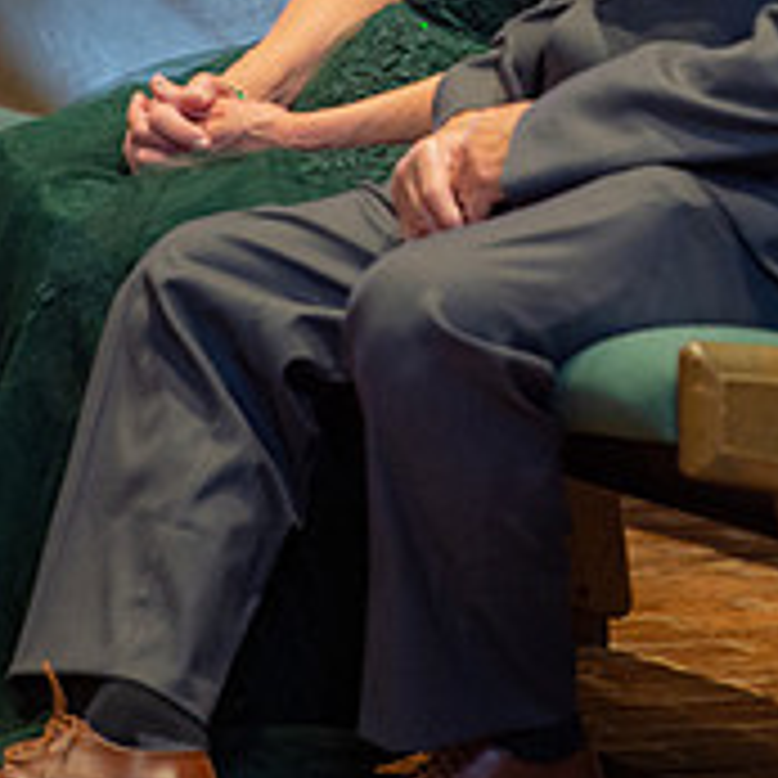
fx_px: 14443
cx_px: 760
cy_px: 0
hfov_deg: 3.1
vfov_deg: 3.1
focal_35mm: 568
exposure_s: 1/100
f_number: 2.8
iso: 1250
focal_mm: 200
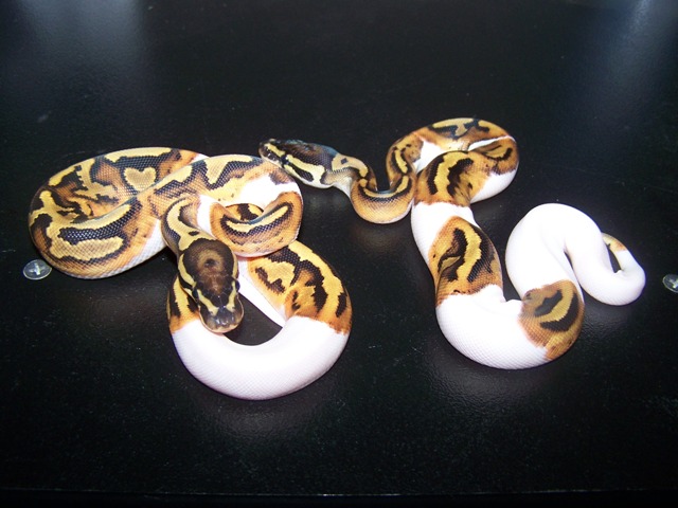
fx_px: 744
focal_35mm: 38
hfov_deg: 49.0
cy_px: 254
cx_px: 339
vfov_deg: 37.7
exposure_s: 1/60
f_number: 2.8
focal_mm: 6.3
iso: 80
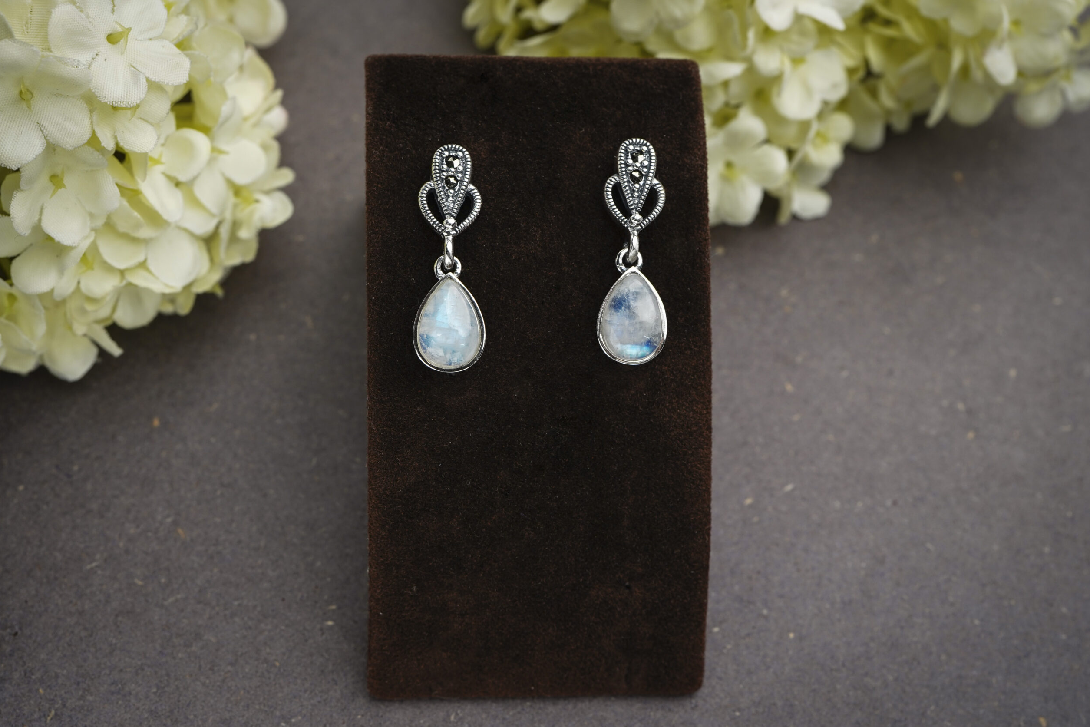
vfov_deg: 26.5
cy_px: 359
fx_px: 1544
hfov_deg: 38.9
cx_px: 554
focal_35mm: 51
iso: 250
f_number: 9
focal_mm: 50
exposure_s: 1/40
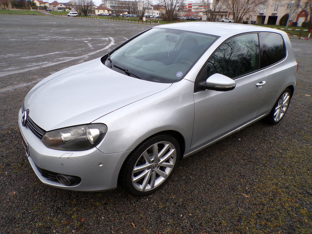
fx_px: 216
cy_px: 117
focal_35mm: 24
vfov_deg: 56.8
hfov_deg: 71.6
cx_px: 156
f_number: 4.4
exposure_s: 1/140
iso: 100
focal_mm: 4.3
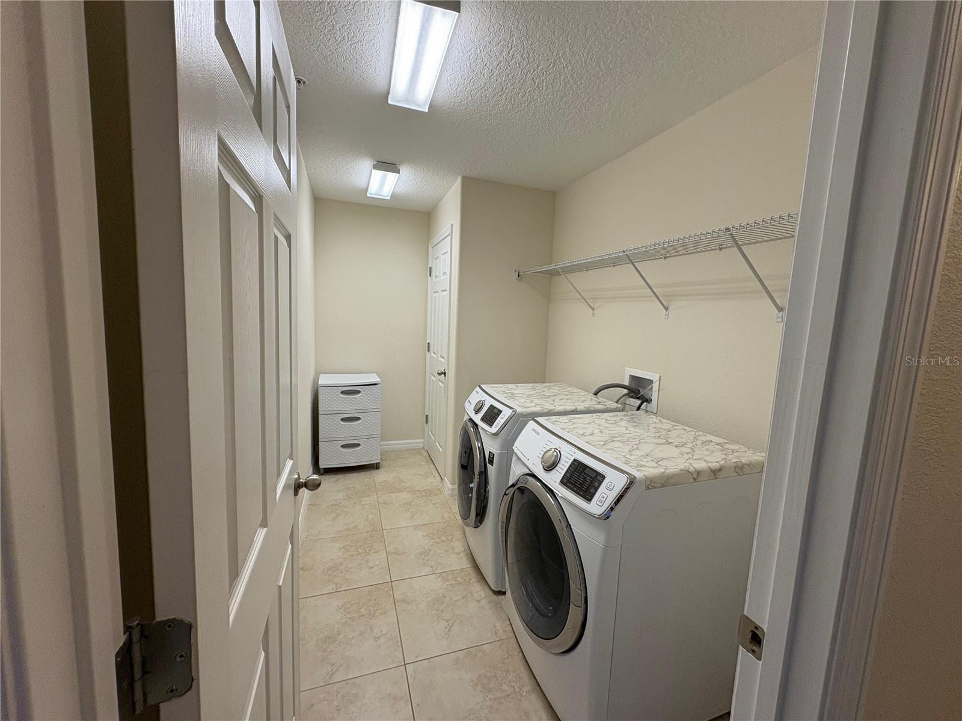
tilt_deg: -6.5
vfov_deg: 85.7
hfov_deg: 102.1
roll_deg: -3.2
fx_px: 389
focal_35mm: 14
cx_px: 481
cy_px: 360
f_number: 2.2
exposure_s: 1/120
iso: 160
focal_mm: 2.22
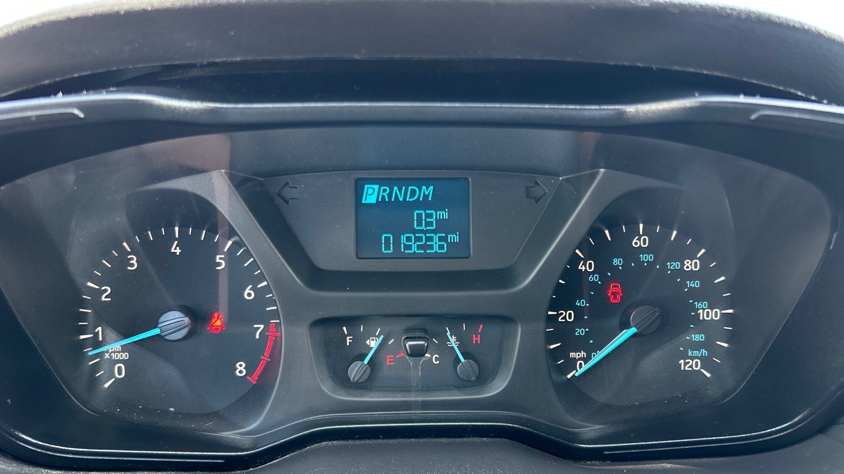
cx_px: 423
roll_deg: +1.5
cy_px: 266
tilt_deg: -30.2
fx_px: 649
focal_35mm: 29
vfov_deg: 40.1
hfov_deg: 66.1
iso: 125
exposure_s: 1/60
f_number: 1.5
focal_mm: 5.7
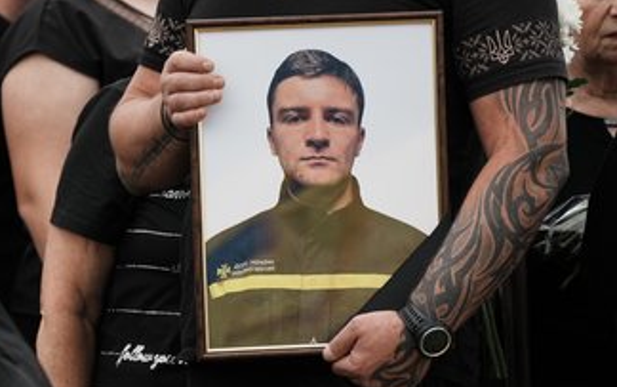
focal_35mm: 377
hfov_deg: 5.6
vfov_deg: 3.5
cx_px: 299
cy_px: 175
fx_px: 6344
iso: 200
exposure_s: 1/667
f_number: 5.6
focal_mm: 300
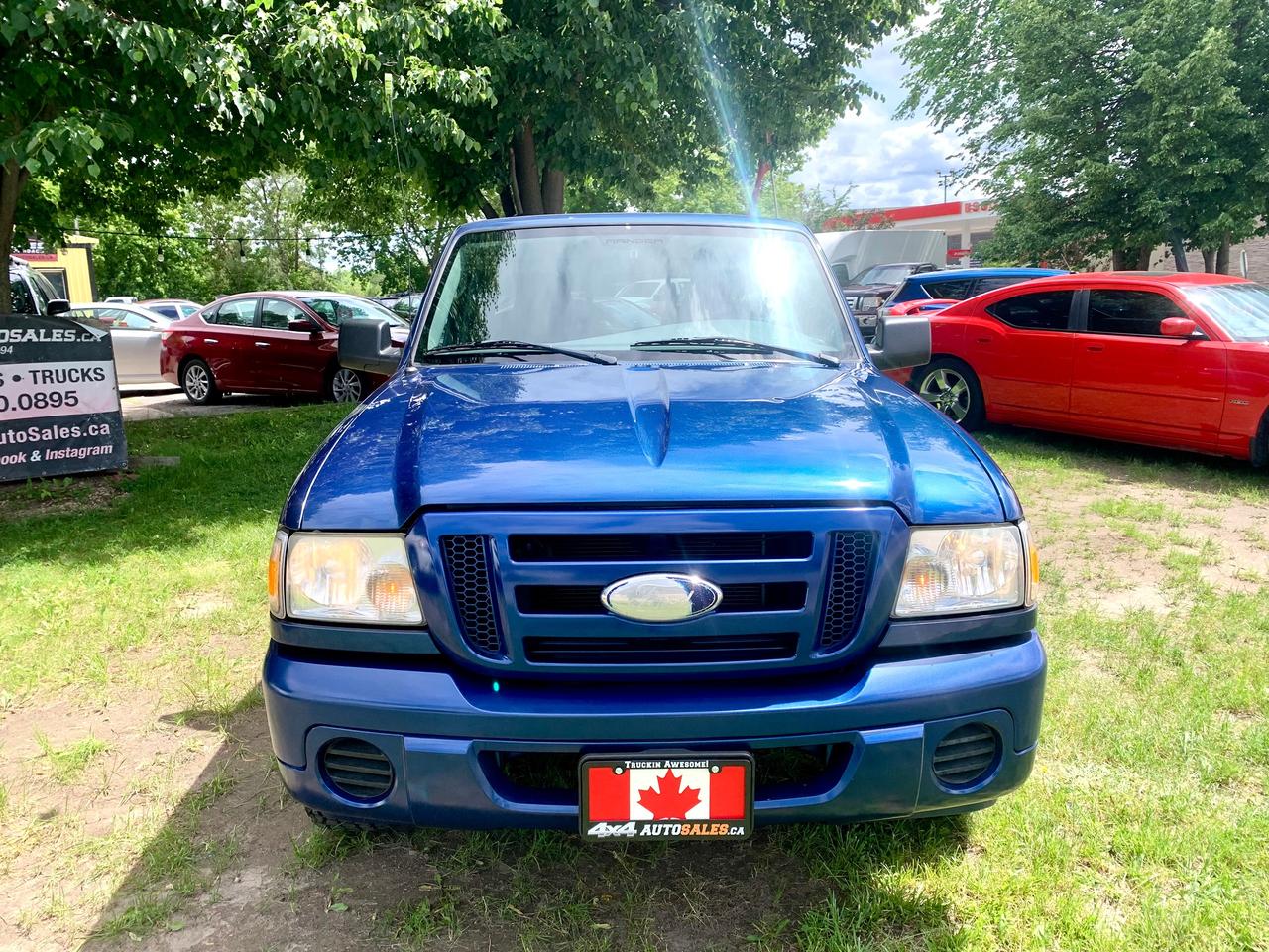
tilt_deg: -11.0
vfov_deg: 53.1
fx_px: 953
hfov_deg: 67.3
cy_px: 476
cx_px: 634
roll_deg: +2.9
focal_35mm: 26
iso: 25
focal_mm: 4.25
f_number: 1.8
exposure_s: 1/954
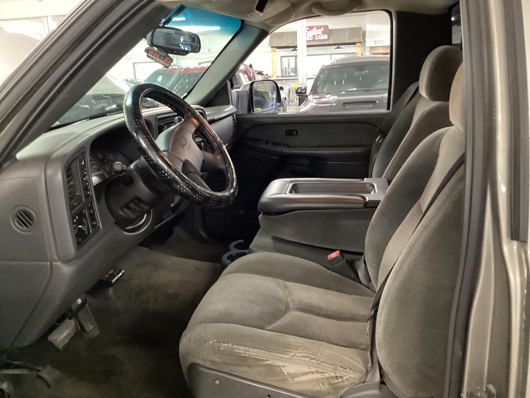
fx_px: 475
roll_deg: +2.0
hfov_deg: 58.4
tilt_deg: -16.8
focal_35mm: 31
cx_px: 265
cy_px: 199
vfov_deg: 45.4
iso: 640
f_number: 2.4
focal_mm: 3.3
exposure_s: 1/20
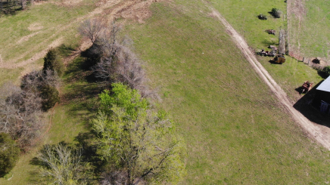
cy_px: 8
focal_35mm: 40
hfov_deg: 48.4
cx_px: 80
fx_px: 350
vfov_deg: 28.2
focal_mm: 4.5
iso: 100
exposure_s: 1/552
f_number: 2.8
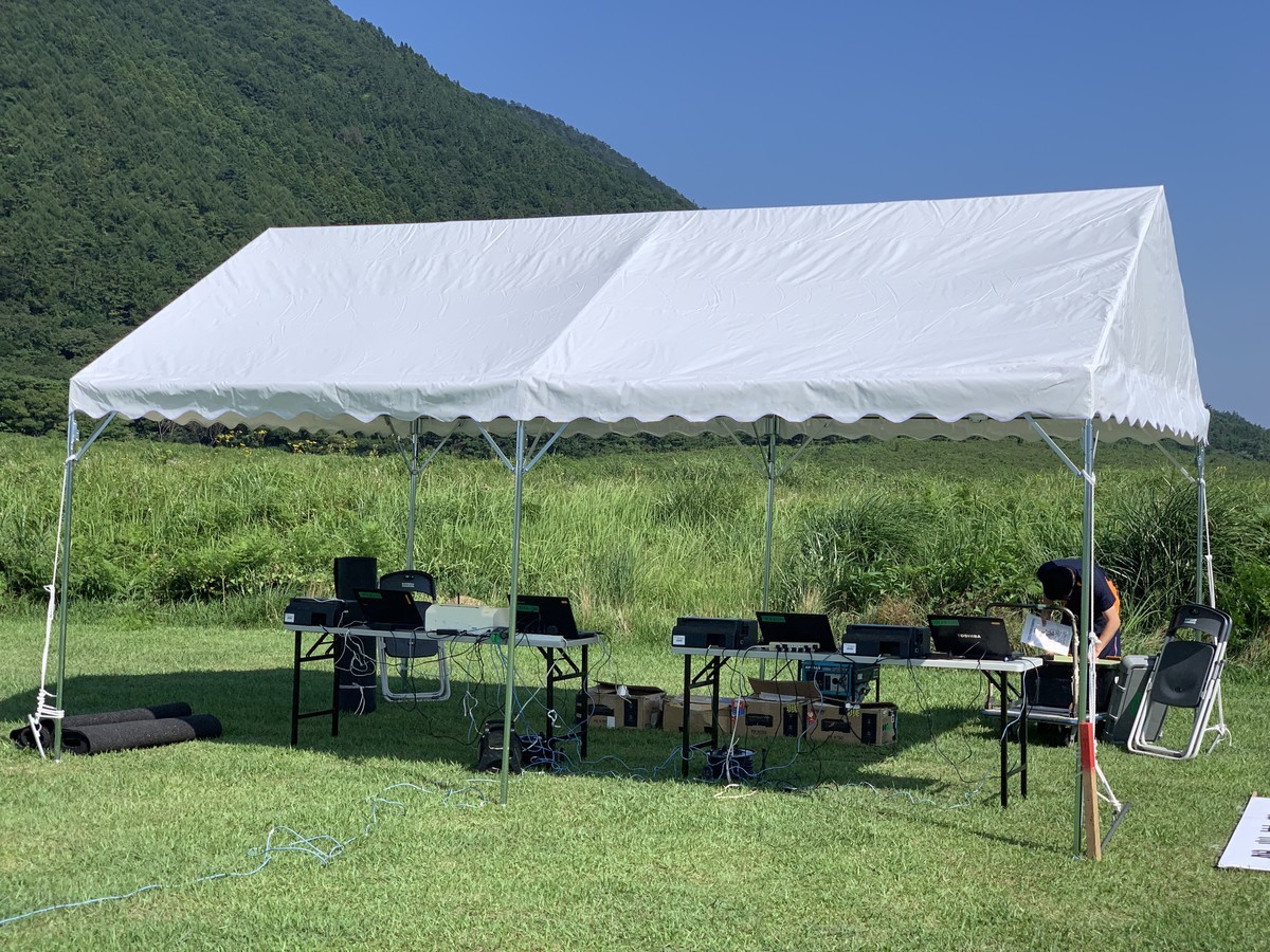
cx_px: 635
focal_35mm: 52
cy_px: 476
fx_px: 1908
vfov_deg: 28.0
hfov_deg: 36.8
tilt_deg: +2.1
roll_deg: +0.7
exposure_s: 1/1916
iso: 16
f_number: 2.4
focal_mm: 6
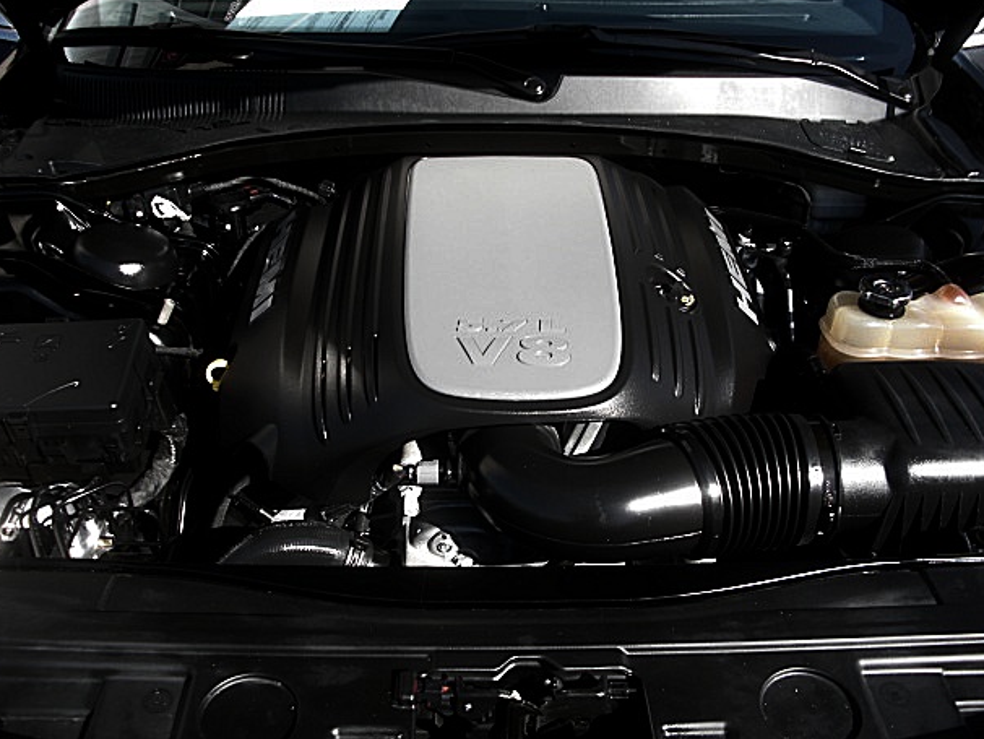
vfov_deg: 37.7
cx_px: 495
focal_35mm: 38
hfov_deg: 49.0
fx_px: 1081
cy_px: 351
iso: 50
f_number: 2.8
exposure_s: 1/200
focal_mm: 6.3
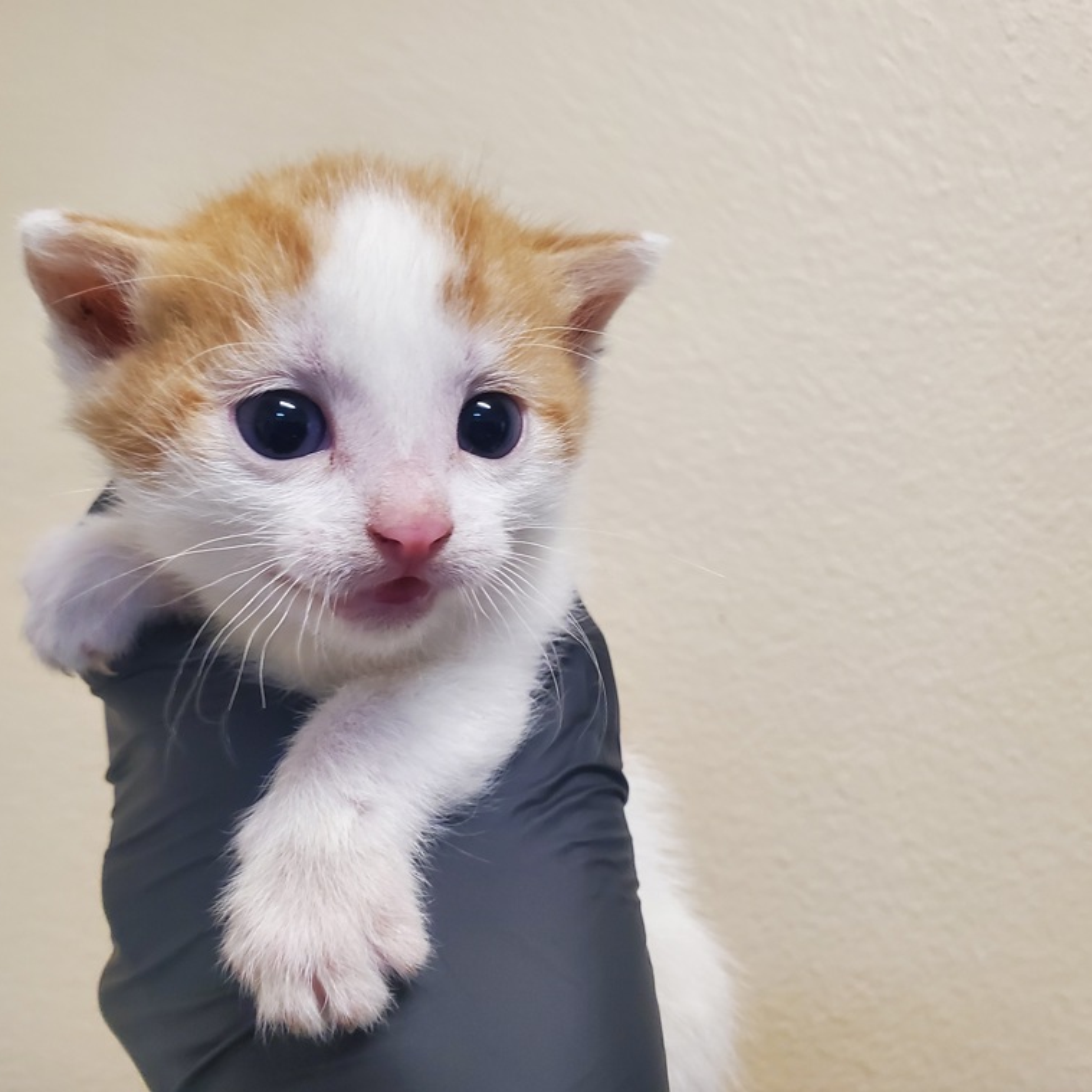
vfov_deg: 52.5
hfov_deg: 52.1
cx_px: 427
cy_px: 541
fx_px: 1106
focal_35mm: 31
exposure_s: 1/40
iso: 500
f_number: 2.4
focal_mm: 4.3
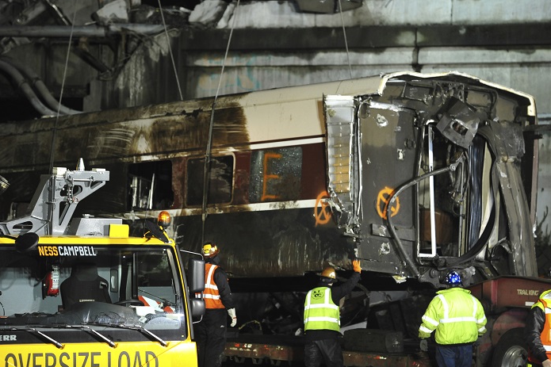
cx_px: 276
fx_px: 2387
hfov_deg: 13.2
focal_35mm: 156
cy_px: 184
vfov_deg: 8.8
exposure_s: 1/100
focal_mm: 155
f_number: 3.5
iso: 2200
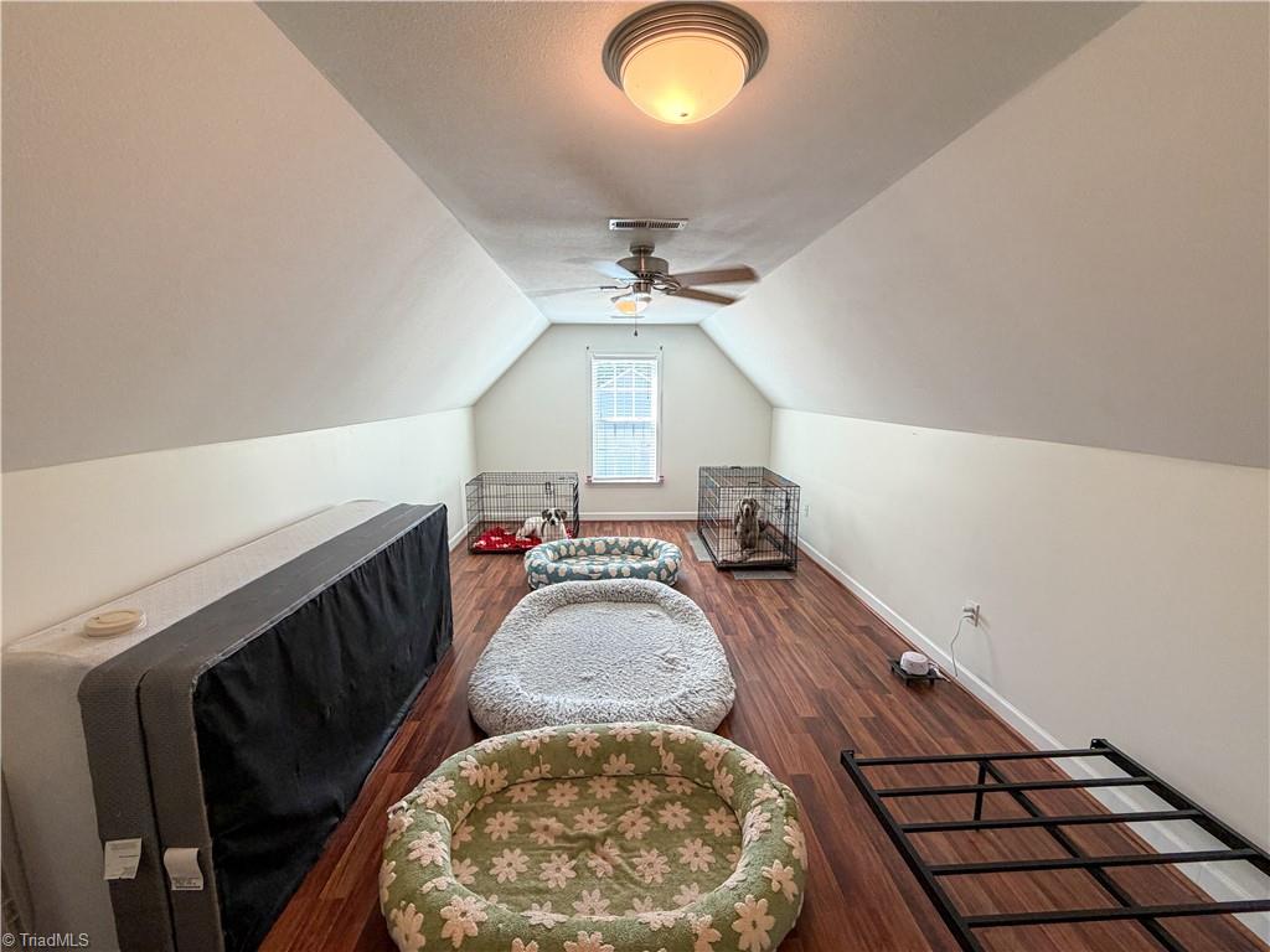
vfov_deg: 85.7
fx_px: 514
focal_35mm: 14
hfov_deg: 102.1
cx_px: 635
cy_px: 476
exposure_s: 1/60
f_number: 2.2
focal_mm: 2.22
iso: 200
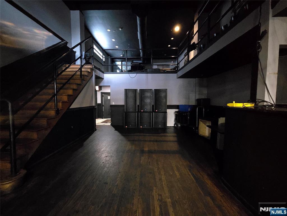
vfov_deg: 89.9
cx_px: 144
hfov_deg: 106.2
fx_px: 108
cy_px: 108
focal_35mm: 13
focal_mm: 2.2
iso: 4000
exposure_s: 1/17.2
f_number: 2.2
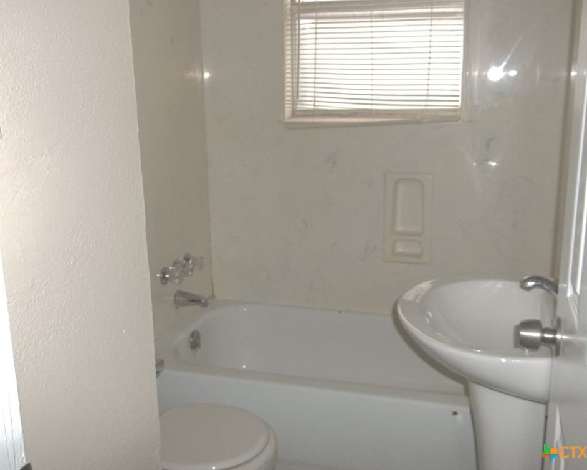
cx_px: 311
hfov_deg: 51.5
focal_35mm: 35
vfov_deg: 42.2
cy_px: 236
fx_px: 608
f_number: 3.3
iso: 80
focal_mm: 5.9
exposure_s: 1/30
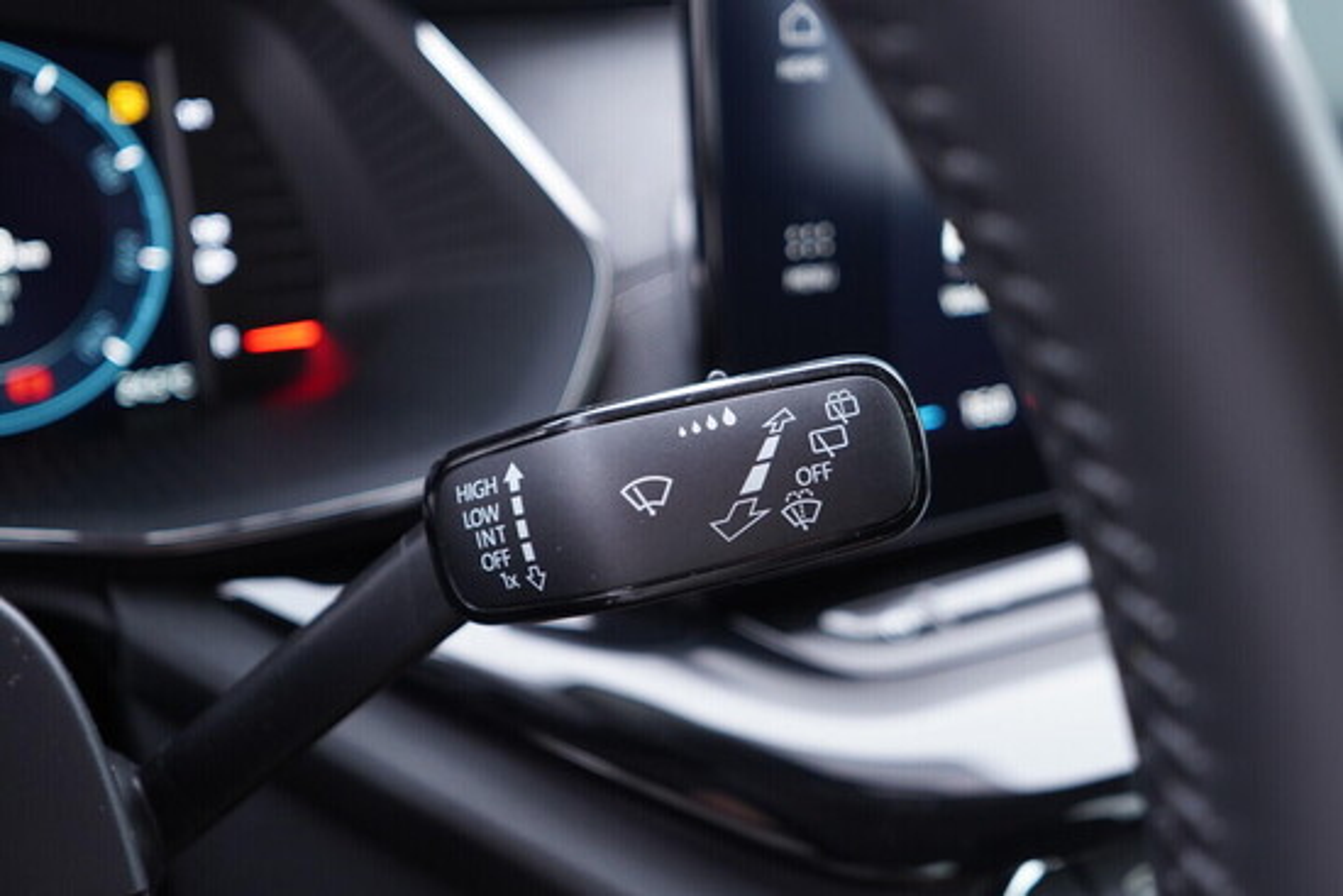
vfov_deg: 36.9
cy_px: 448
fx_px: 1343
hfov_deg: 53.1
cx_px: 672
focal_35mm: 36
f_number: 2.8
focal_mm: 24
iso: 500
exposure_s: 1/40
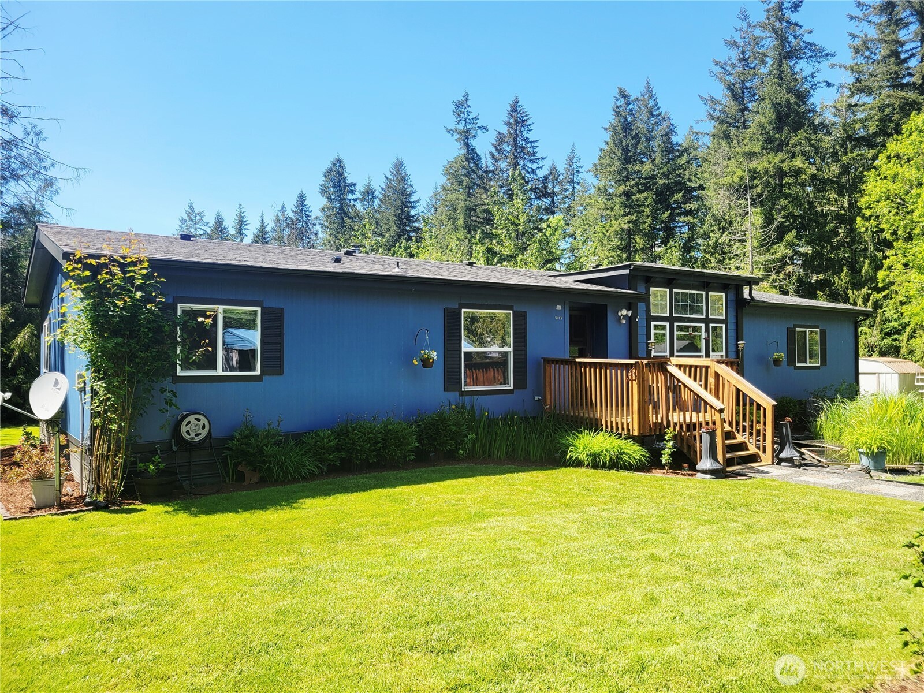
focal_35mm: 26
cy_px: 346
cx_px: 462
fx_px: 694
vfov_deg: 53.1
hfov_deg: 67.3
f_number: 1.8
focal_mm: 5.4
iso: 40
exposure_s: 1/1111
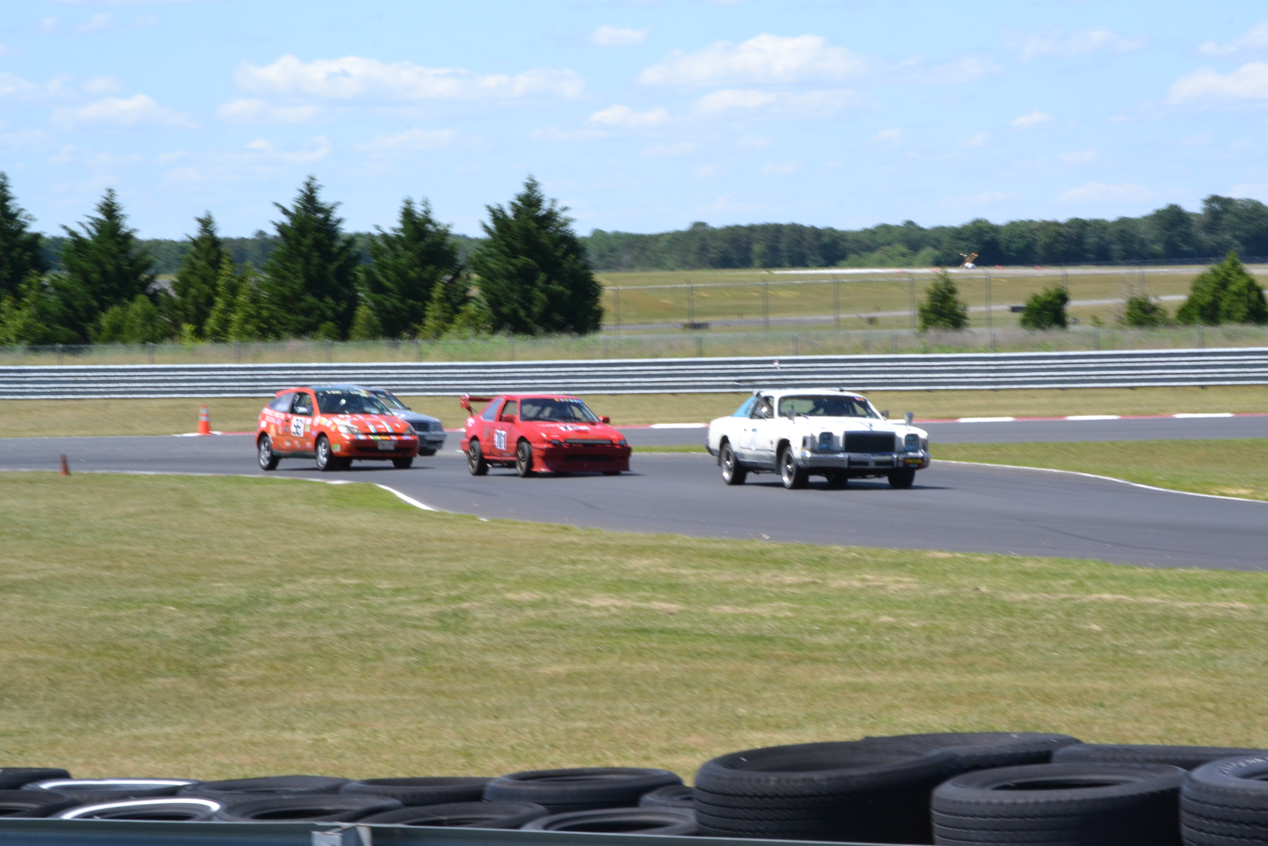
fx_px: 5389
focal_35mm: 153
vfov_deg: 9.0
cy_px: 423
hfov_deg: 13.4
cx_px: 634
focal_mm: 102
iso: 800
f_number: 25
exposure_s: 1/160
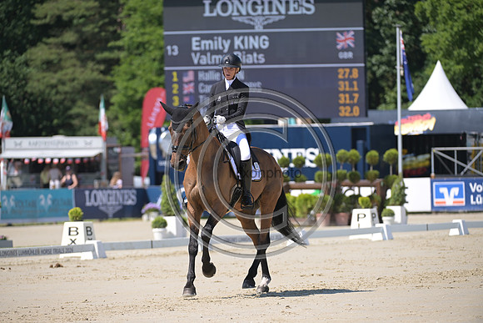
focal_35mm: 250
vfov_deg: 5.5
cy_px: 162
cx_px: 242
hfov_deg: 8.2
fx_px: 3355
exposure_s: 1/1250
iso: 280
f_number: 5
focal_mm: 250
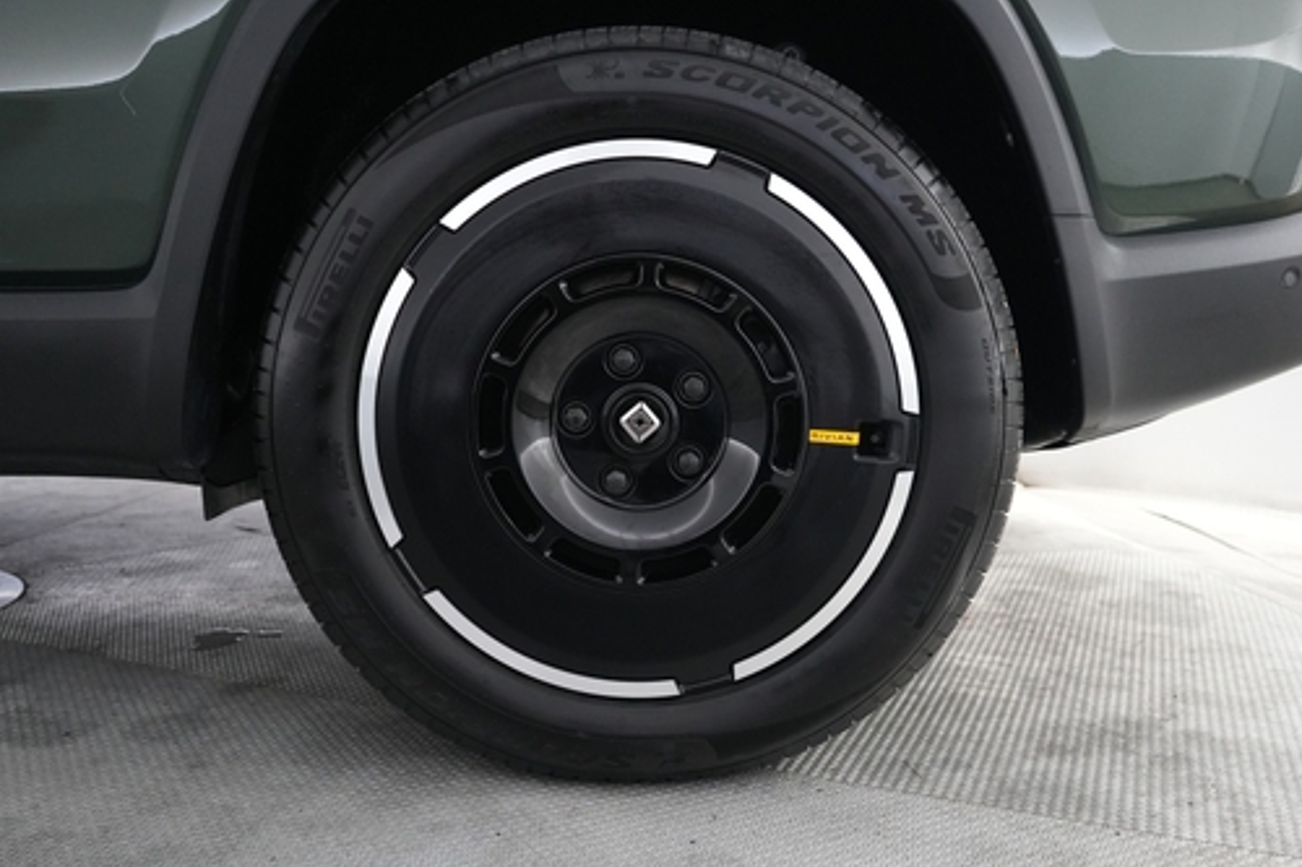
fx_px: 1157
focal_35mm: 32
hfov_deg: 58.7
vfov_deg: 41.1
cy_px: 437
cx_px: 664
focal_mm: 25
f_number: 2.8
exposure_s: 1/160
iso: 5000
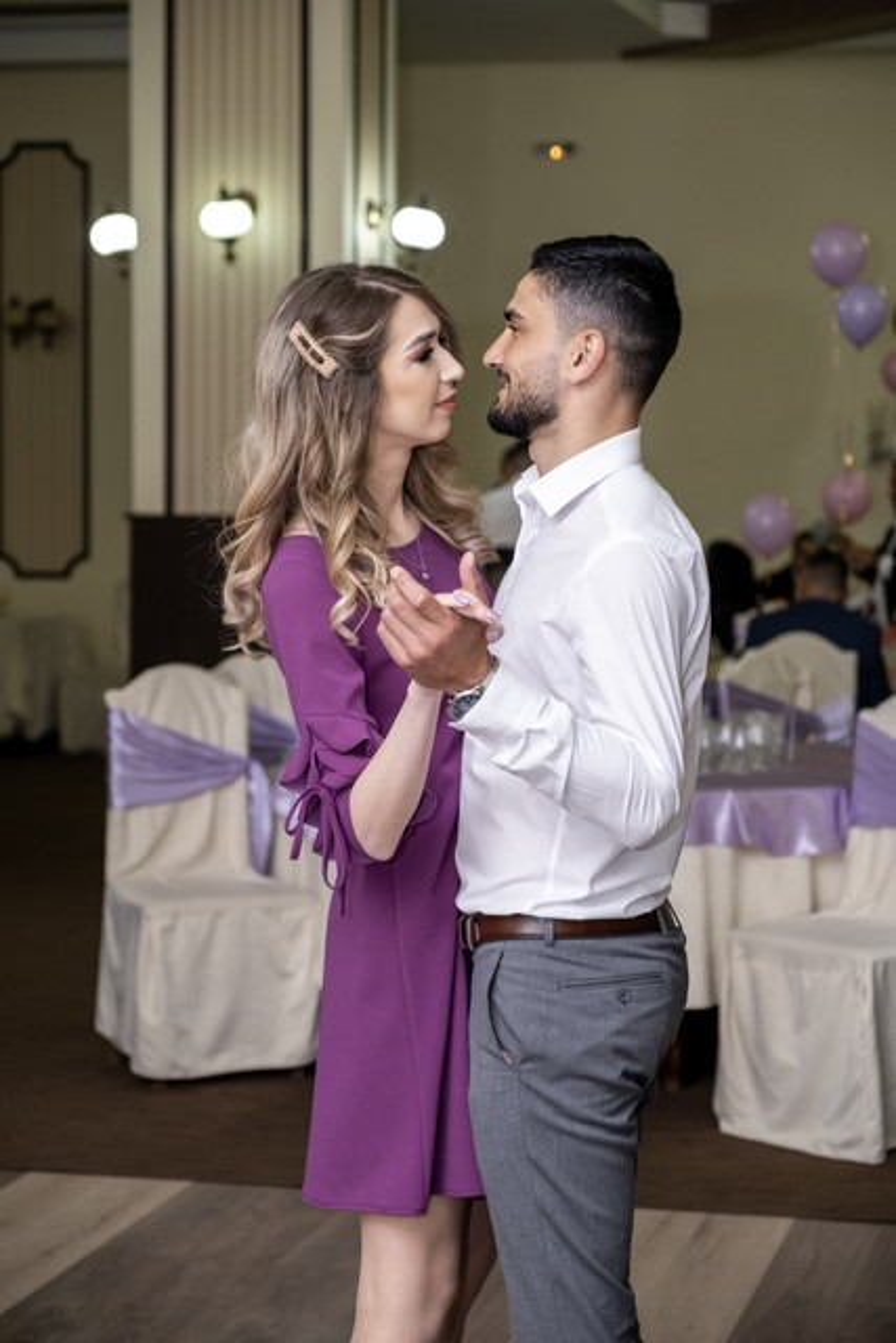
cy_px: 672
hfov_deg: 16.5
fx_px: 3097
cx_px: 448
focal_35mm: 83
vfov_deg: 24.5
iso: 1250
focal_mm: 55
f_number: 2.8
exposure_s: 1/125
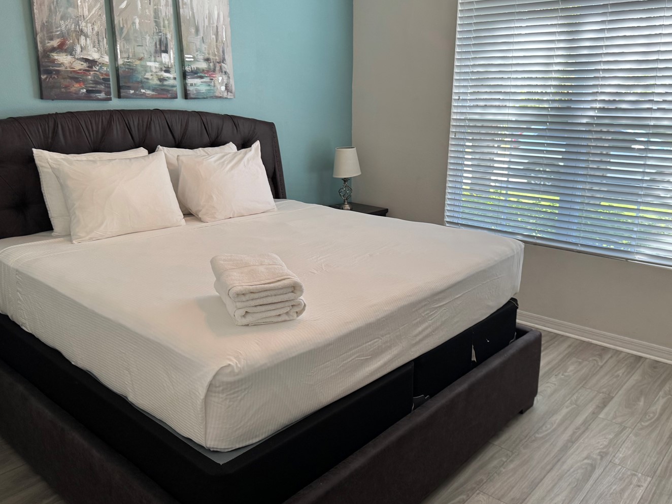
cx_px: 357
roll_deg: -1.3
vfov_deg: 48.2
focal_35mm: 29
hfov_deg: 61.6
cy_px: 263
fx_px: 563
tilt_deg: -18.4
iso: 125
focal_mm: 6.76
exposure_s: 1/120
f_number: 1.78
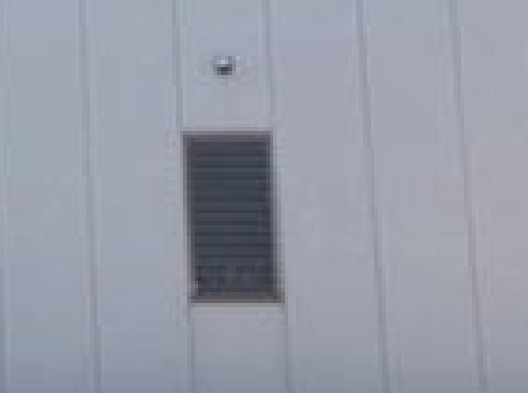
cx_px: -434
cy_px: 505
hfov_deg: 13.4
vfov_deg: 10.9
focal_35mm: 132
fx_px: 2008
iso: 25
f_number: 2.2
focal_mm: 4.15
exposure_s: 1/596
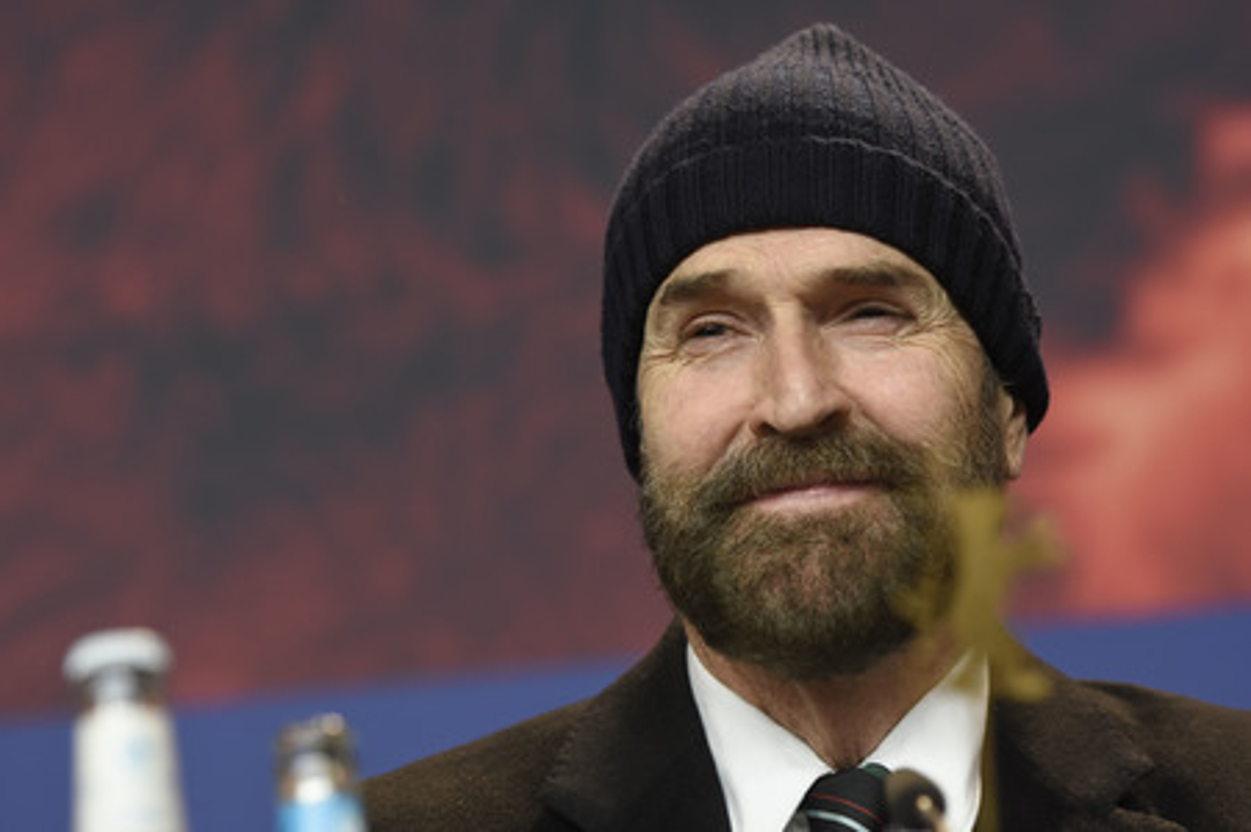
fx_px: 6771
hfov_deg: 10.6
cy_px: 416
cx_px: 626
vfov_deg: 7.0
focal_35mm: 195
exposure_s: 1/320
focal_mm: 130
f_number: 3.5
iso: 640
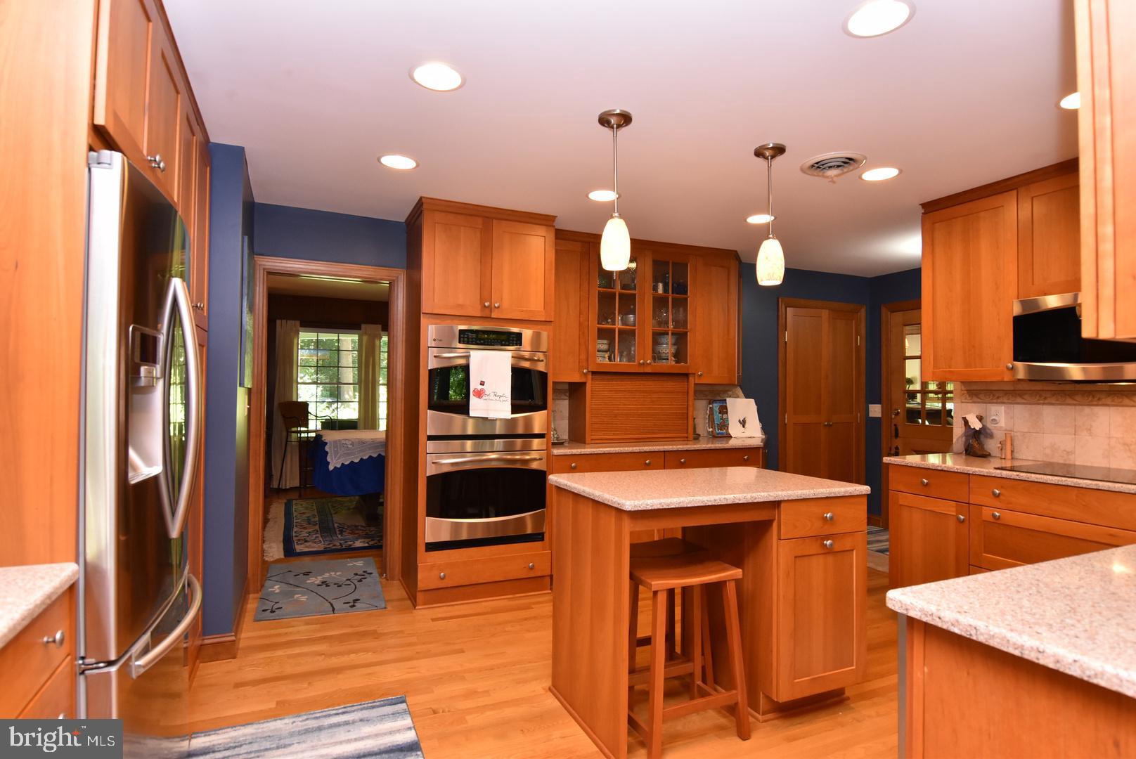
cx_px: 568
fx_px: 568
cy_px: 380
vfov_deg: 67.5
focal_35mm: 18
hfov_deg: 90.0
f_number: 6.3
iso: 800
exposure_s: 1/40
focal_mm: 12
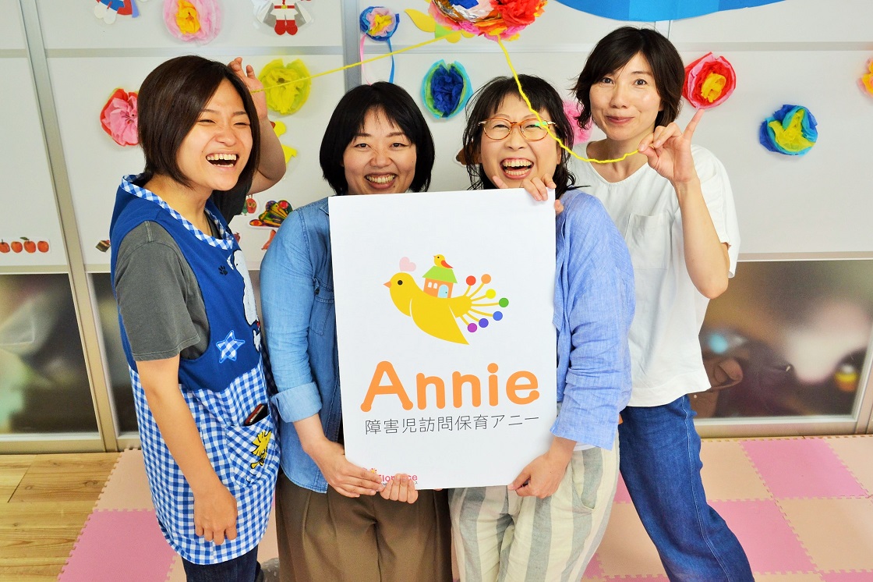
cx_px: 436
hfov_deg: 67.4
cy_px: 291
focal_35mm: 27
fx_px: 655
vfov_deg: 47.9
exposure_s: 1/80
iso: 400
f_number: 4.5
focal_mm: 18
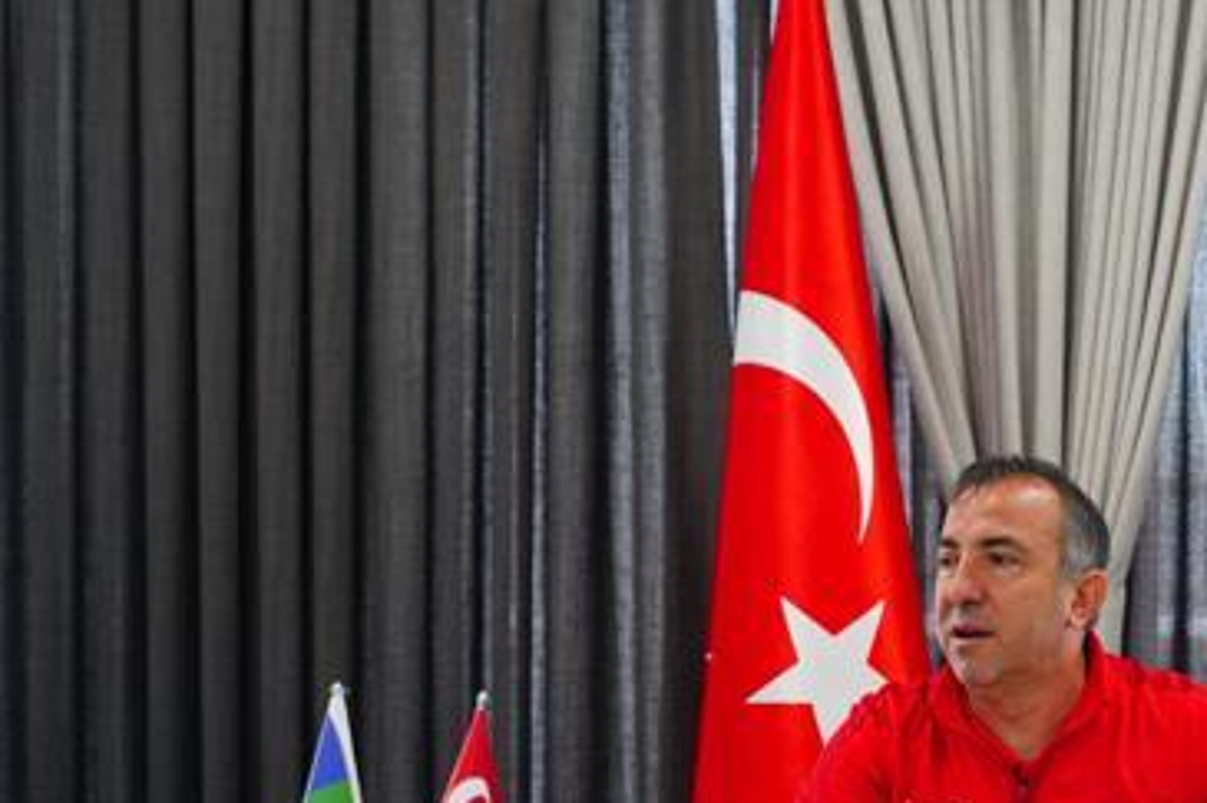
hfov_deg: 17.2
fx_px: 3954
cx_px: 1014
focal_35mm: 118
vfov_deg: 11.6
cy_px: 568
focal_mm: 70
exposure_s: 1/500
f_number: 2.8
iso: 5000
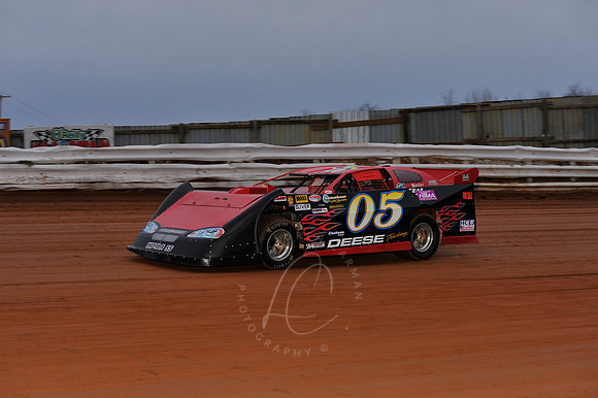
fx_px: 1328
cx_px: 299
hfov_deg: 25.4
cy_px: 199
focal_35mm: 80
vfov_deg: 17.0
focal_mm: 80
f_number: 5.6
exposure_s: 1/200
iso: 500
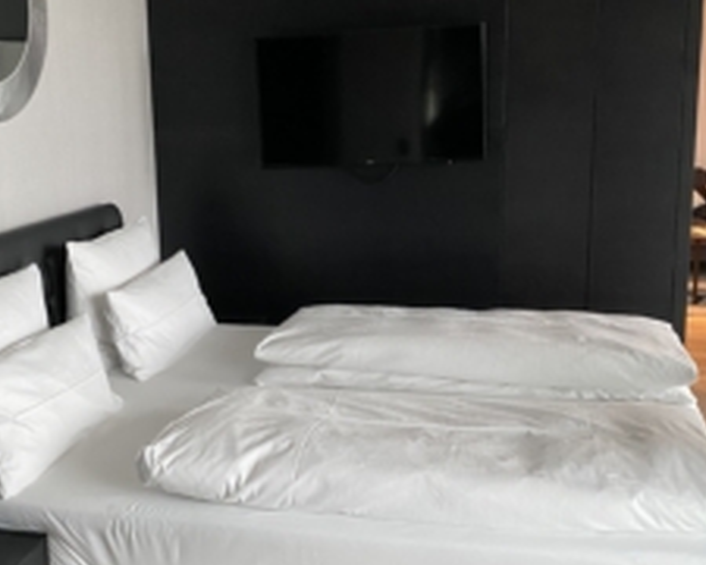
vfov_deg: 34.1
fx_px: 919
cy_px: 251
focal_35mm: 44
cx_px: 322
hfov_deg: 42.0
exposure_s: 1/50
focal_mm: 4.25
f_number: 1.8
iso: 400
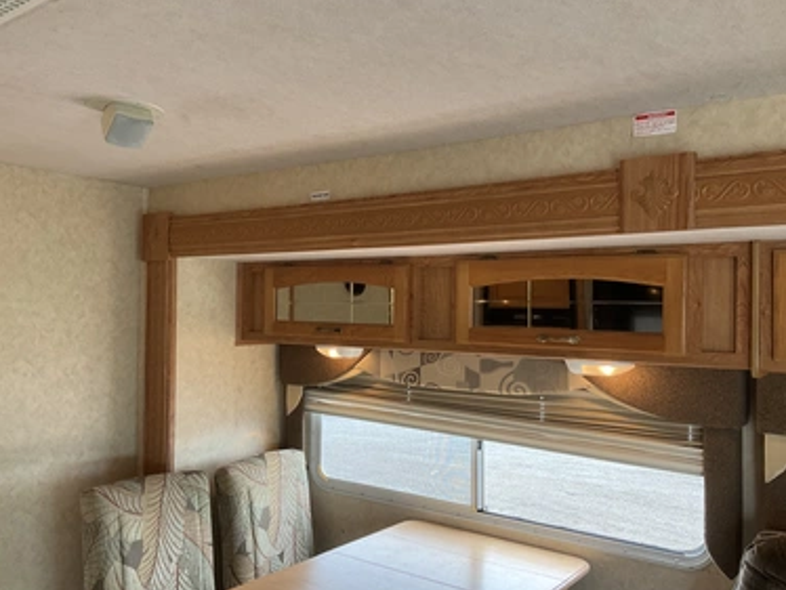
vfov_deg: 45.5
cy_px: 307
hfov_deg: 58.3
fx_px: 704
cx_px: 401
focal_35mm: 31
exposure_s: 1/83
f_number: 1.8
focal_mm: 3
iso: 64
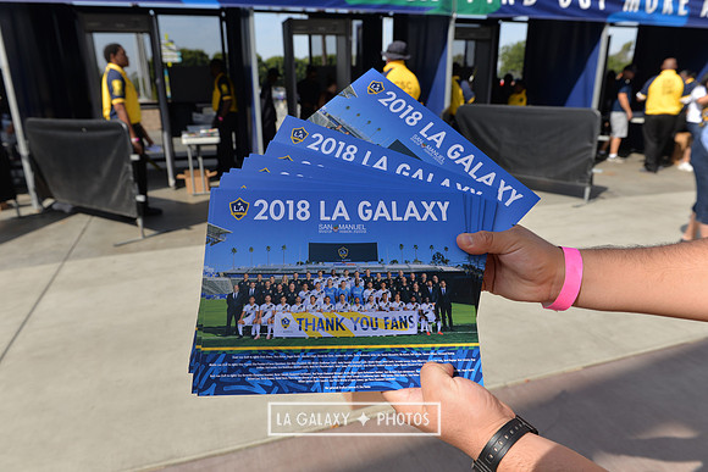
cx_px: 354
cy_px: 236
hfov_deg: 73.7
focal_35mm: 24
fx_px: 472
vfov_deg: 53.2
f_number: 7.1
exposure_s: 1/400
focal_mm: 24
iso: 100
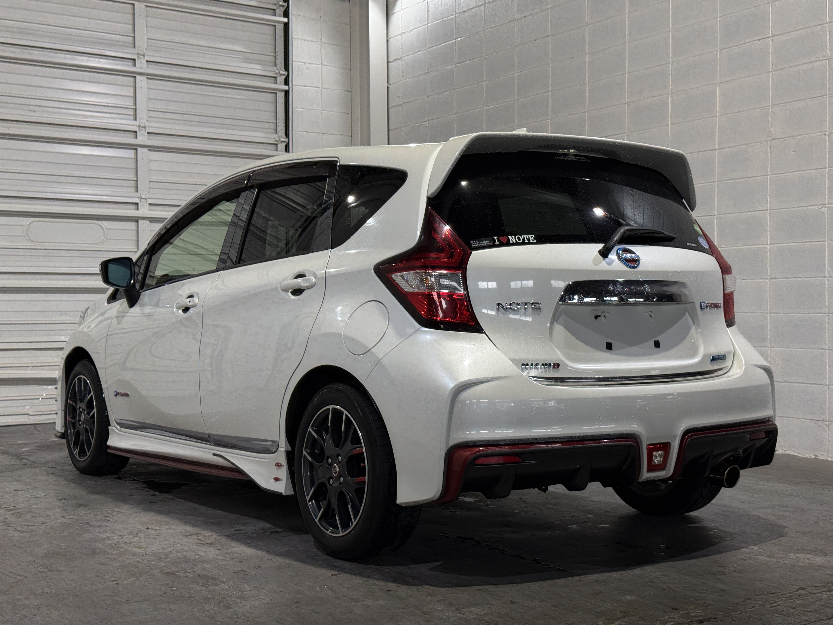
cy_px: 312
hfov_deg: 39.7
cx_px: 416
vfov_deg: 30.3
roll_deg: +0.1
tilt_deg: -0.4
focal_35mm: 48
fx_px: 1155
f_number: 1.78
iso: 100
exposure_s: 1/120
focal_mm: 6.76
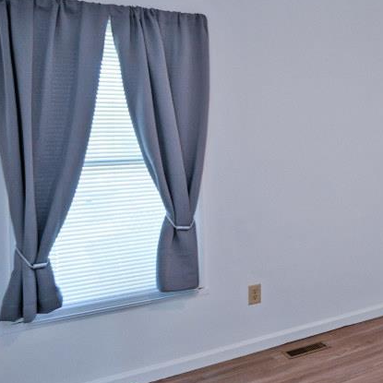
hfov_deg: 32.7
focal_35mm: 43
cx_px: 452
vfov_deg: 38.7
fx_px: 538
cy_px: 126
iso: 640
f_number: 4
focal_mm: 14
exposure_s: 1/60
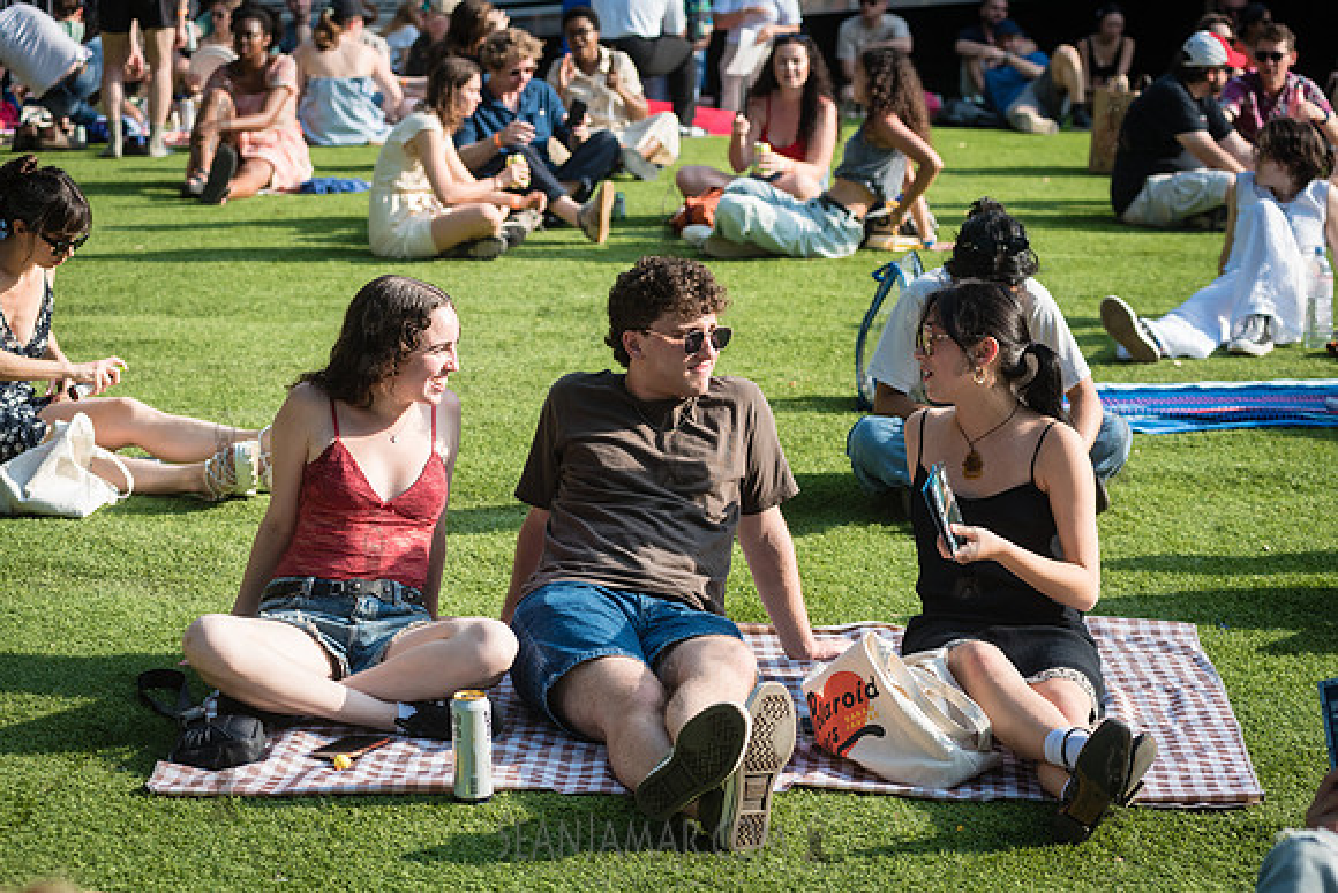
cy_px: 446
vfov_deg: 15.8
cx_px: 669
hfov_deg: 23.5
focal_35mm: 87
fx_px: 3221
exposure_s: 1/500
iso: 250
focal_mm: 86
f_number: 4.5
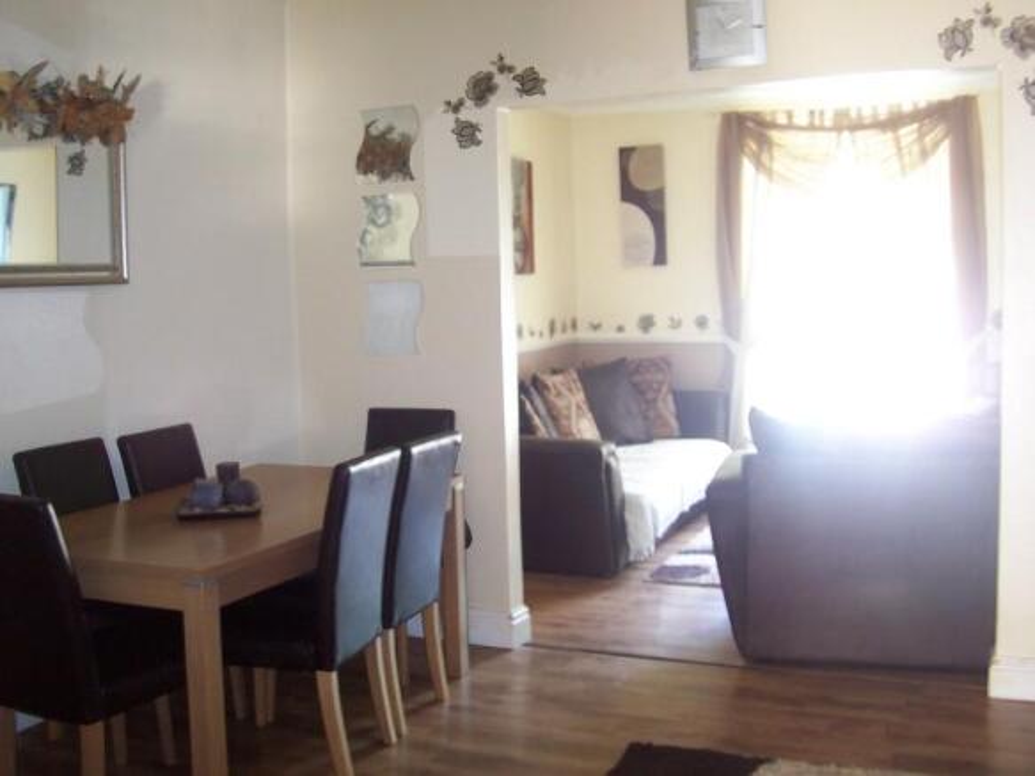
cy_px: 388
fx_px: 1106
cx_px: 518
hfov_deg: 50.1
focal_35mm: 37
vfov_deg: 38.7
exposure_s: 1/4
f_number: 2.8
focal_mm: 5.6
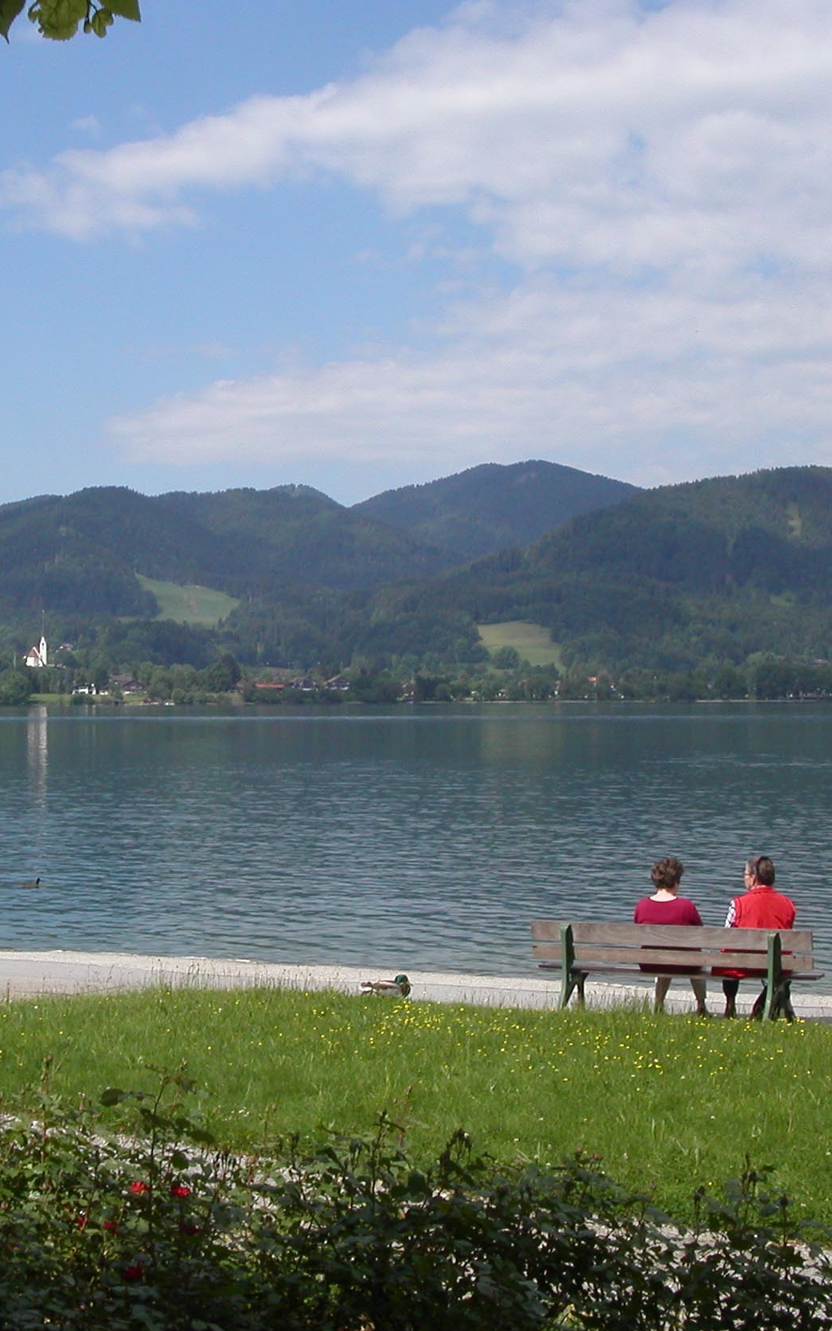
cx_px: 254
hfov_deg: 23.4
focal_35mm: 55
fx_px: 1995
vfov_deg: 36.9
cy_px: 663
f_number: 8
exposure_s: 1/350
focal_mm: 7.8
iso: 100
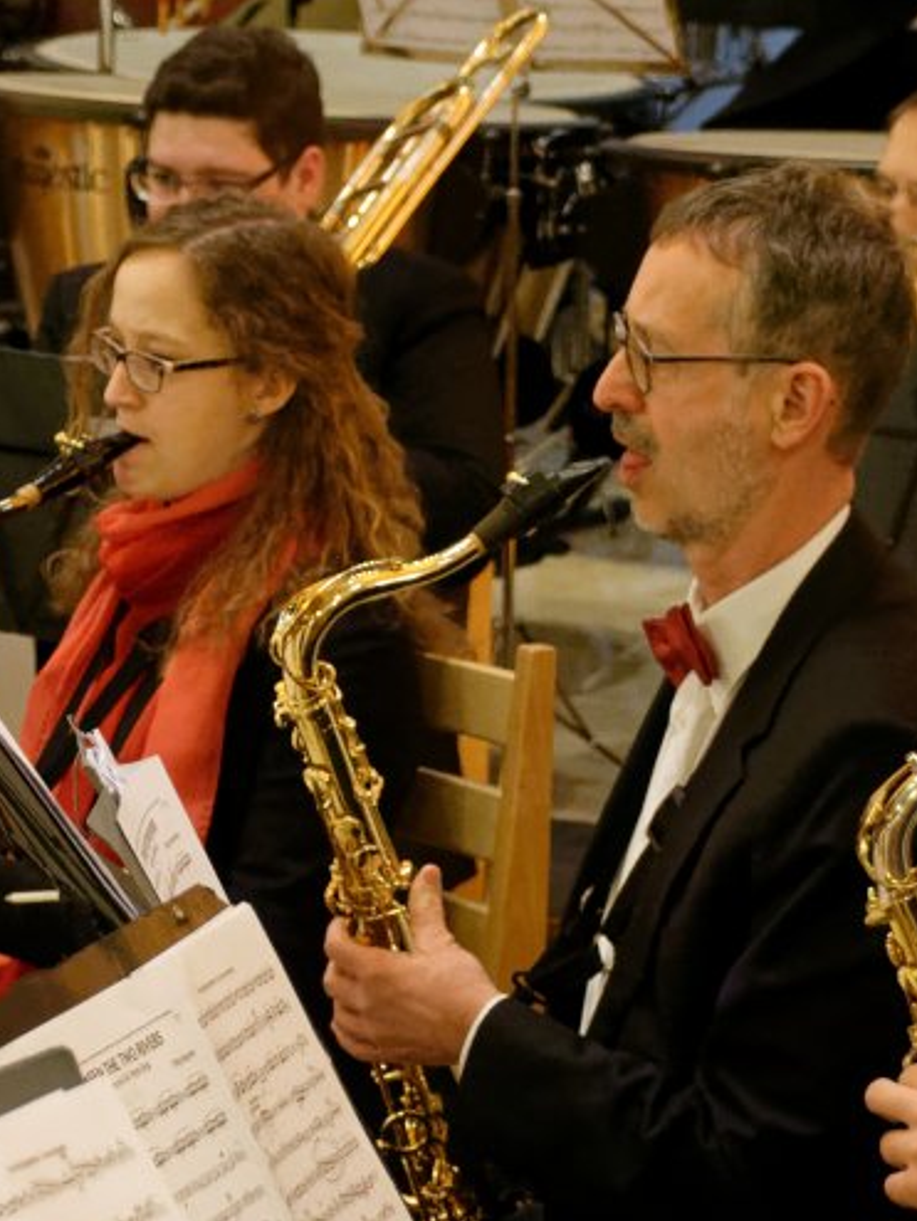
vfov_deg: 10.9
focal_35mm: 181
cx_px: 267
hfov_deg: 8.2
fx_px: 6388
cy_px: 664
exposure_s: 1/100
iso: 10000
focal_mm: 62
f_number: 4.8
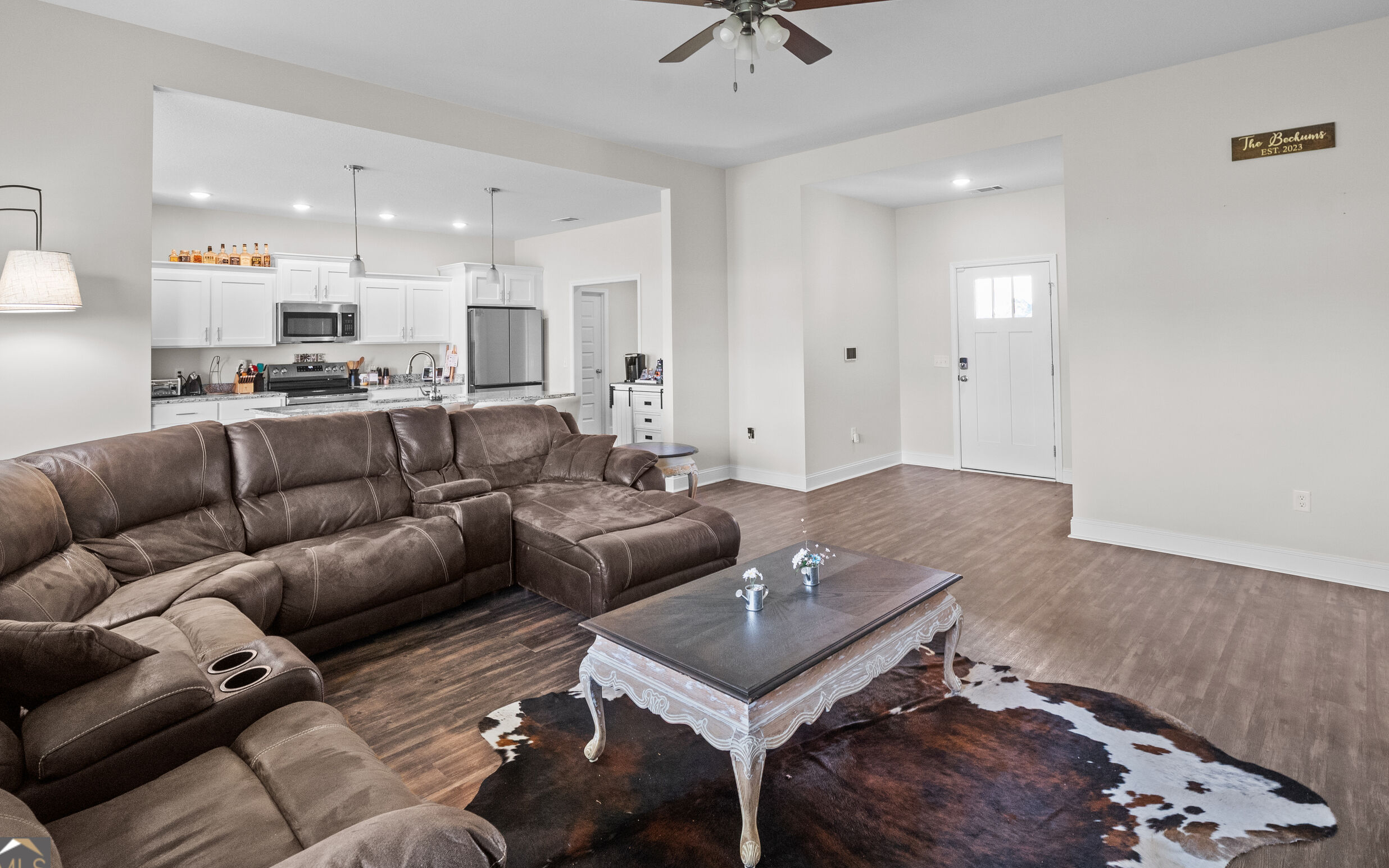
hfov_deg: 87.9
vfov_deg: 61.3
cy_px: 319
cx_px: 742
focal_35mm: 19
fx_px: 719
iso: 6400
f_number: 8
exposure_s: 1/30
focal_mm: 15
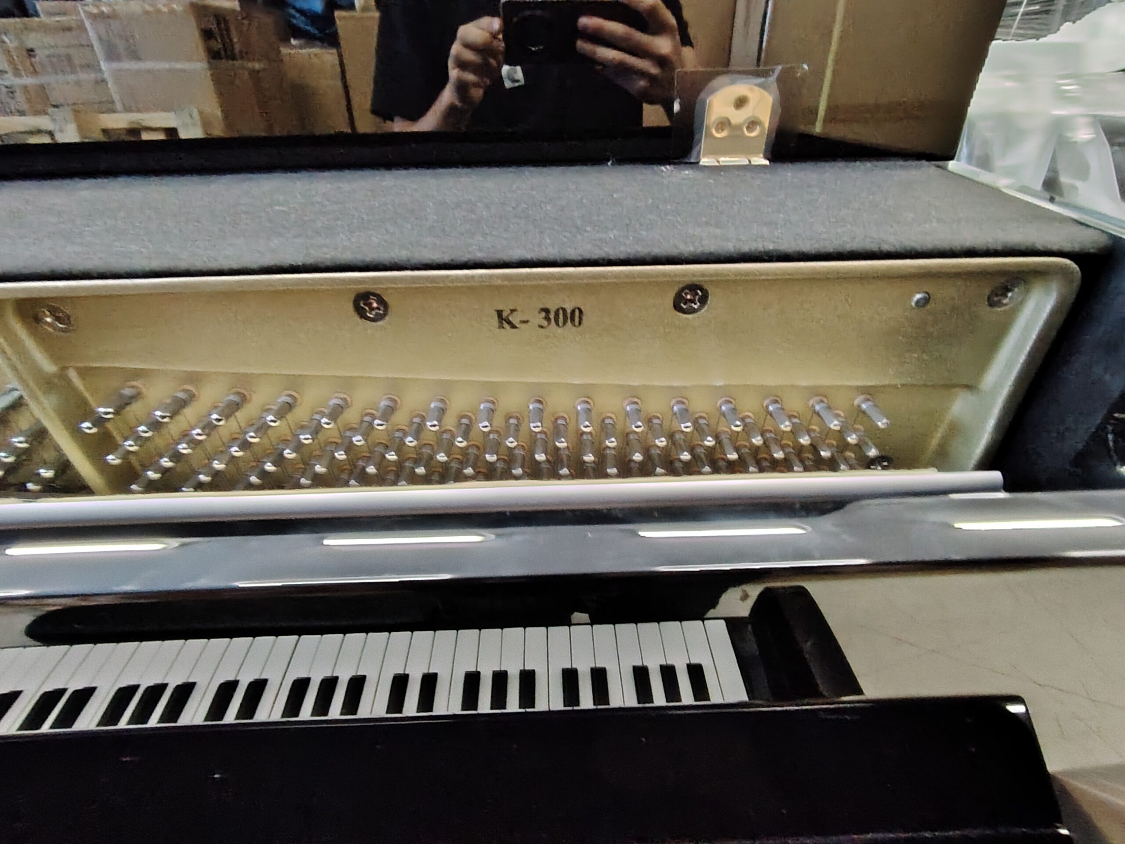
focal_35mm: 17
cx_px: 562
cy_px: 422
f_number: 2.2
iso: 1181
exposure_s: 1/16.7
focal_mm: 1.42
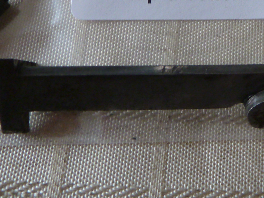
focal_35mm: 62
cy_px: -35
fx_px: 473
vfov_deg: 22.0
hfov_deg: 30.0
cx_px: 232
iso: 200
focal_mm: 4.1
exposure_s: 1/30
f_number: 3.3
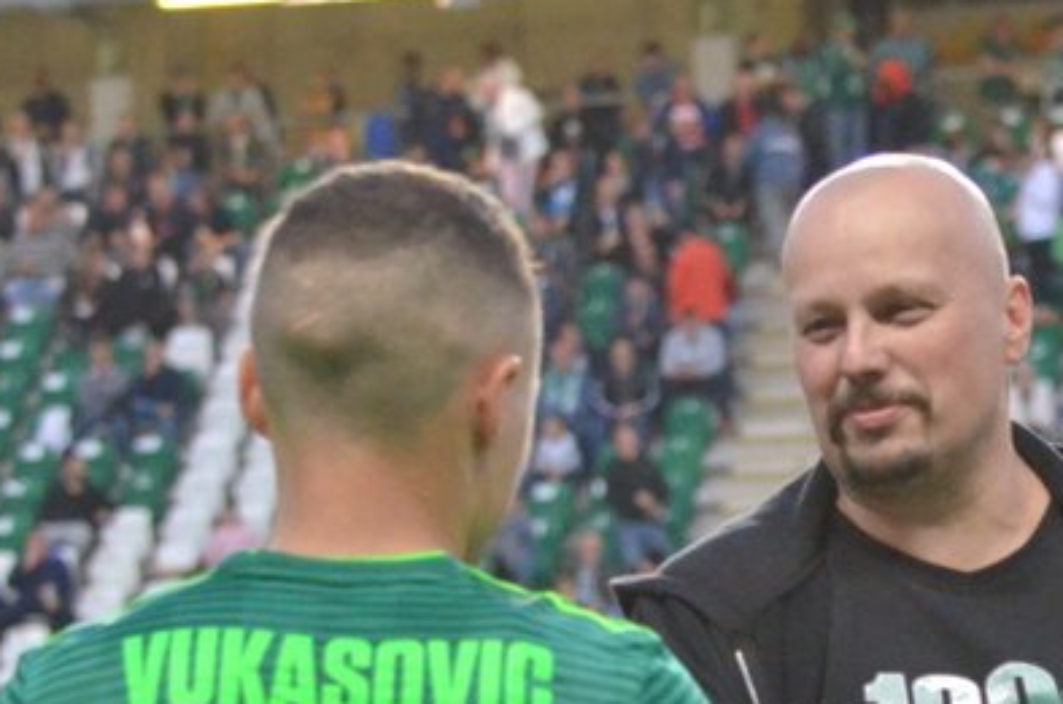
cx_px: 847
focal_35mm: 320
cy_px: 800
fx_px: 9430
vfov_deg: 4.3
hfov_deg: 6.4
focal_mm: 70
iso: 2500
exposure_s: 1/320
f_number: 4.5
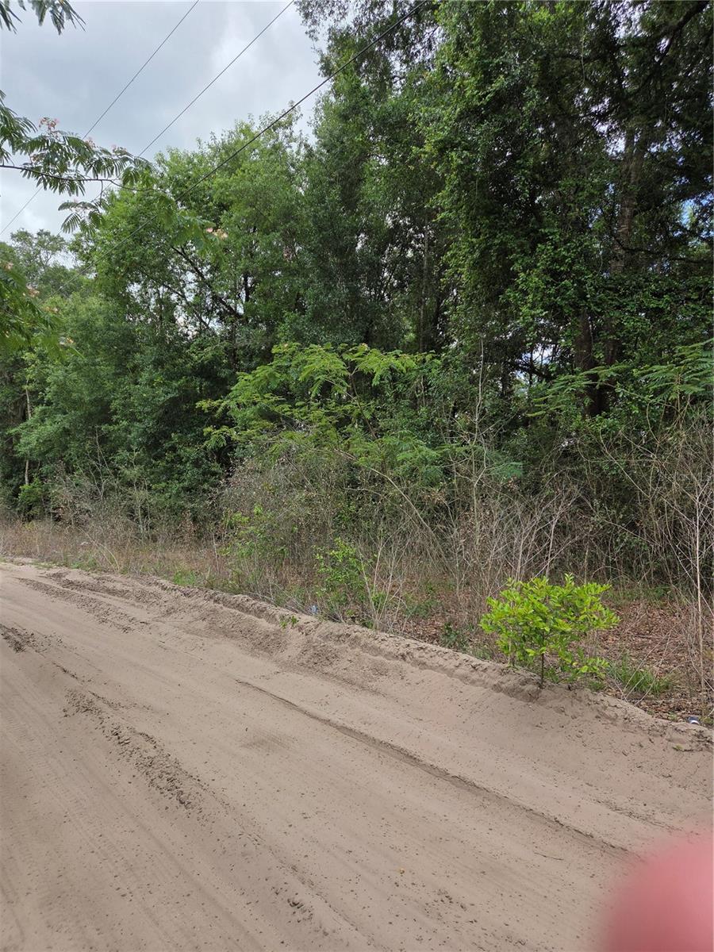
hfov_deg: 58.9
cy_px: 476
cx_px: 357
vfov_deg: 73.9
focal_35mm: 23
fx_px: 633
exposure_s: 1/2088
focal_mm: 5.4
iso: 80
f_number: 1.8
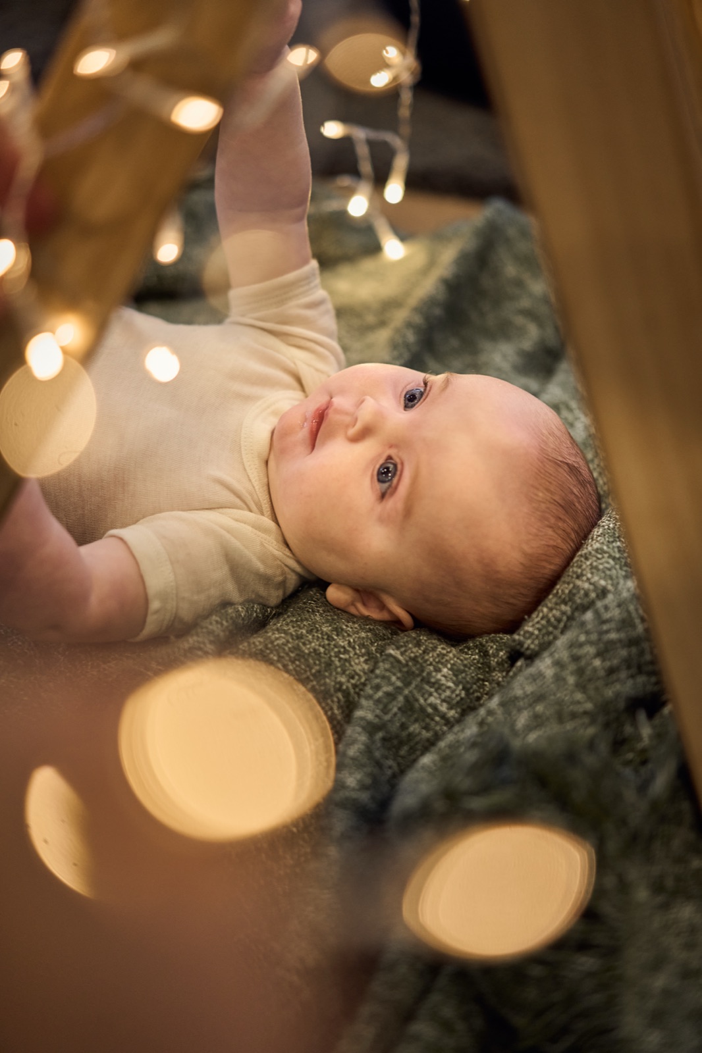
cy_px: 526
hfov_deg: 24.6
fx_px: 1609
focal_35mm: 55
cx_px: 351
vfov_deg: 36.3
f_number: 1.8
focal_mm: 55
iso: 1600
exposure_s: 1/250
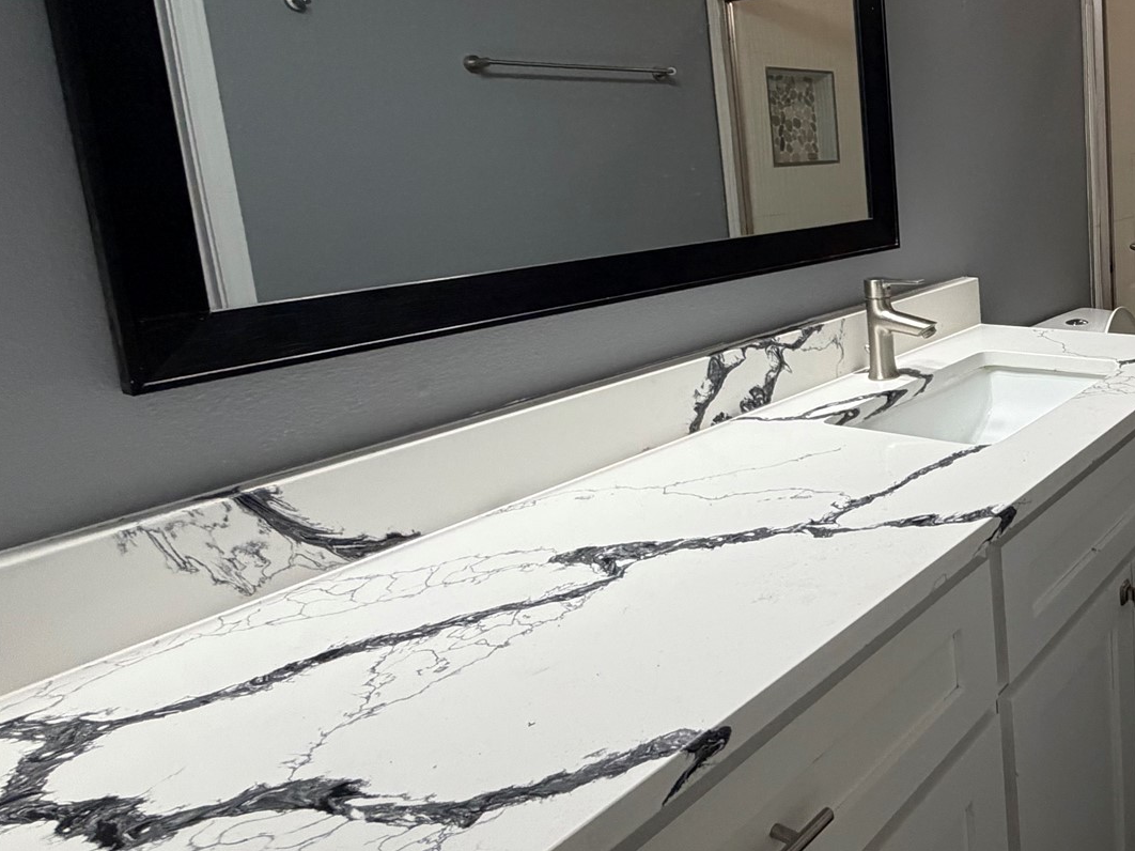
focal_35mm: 27
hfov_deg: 54.6
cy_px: 270
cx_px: 1071
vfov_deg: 50.2
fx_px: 885
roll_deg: +1.8
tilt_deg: -8.5
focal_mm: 2.22
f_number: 2.2
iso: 320
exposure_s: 1/120
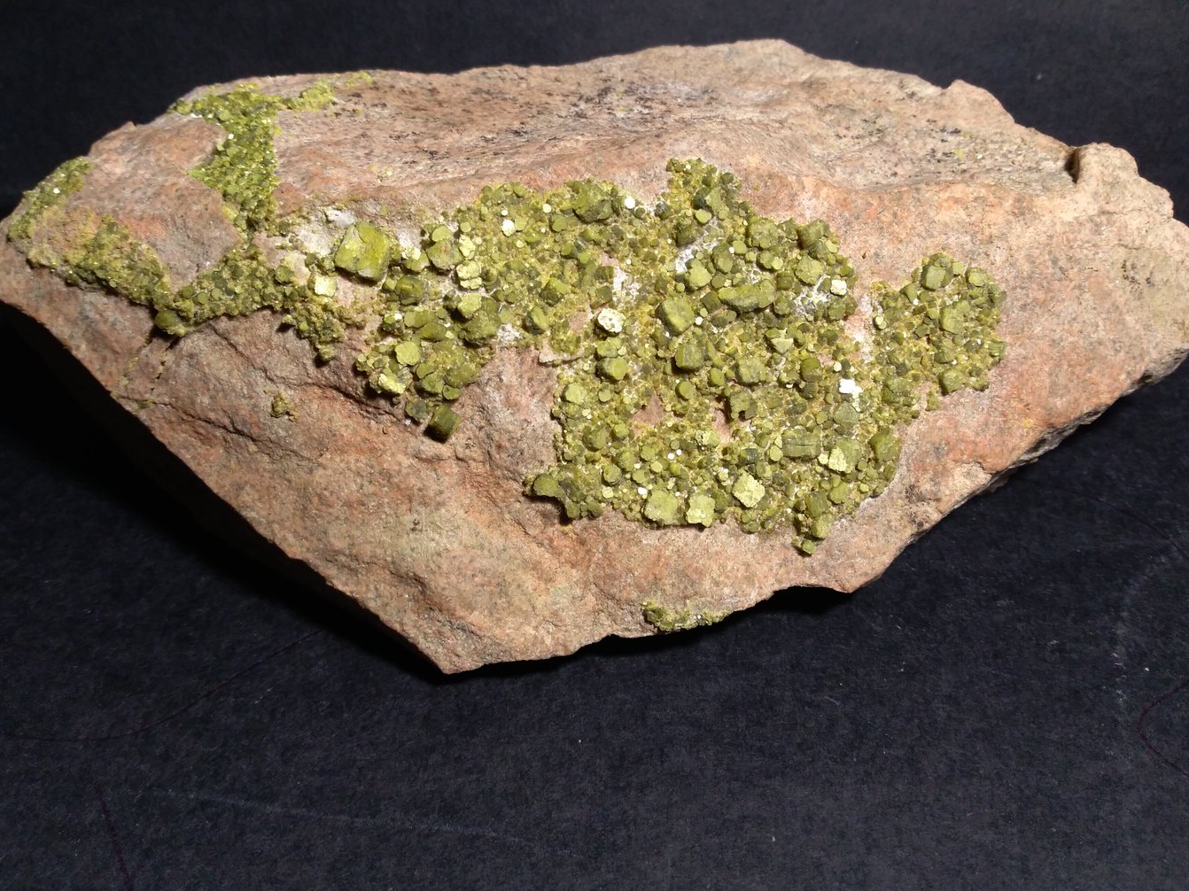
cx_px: 606
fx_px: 1065
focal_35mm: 31
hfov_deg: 58.4
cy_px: 381
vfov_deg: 45.3
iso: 210
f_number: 2
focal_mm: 3.54
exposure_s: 1/30
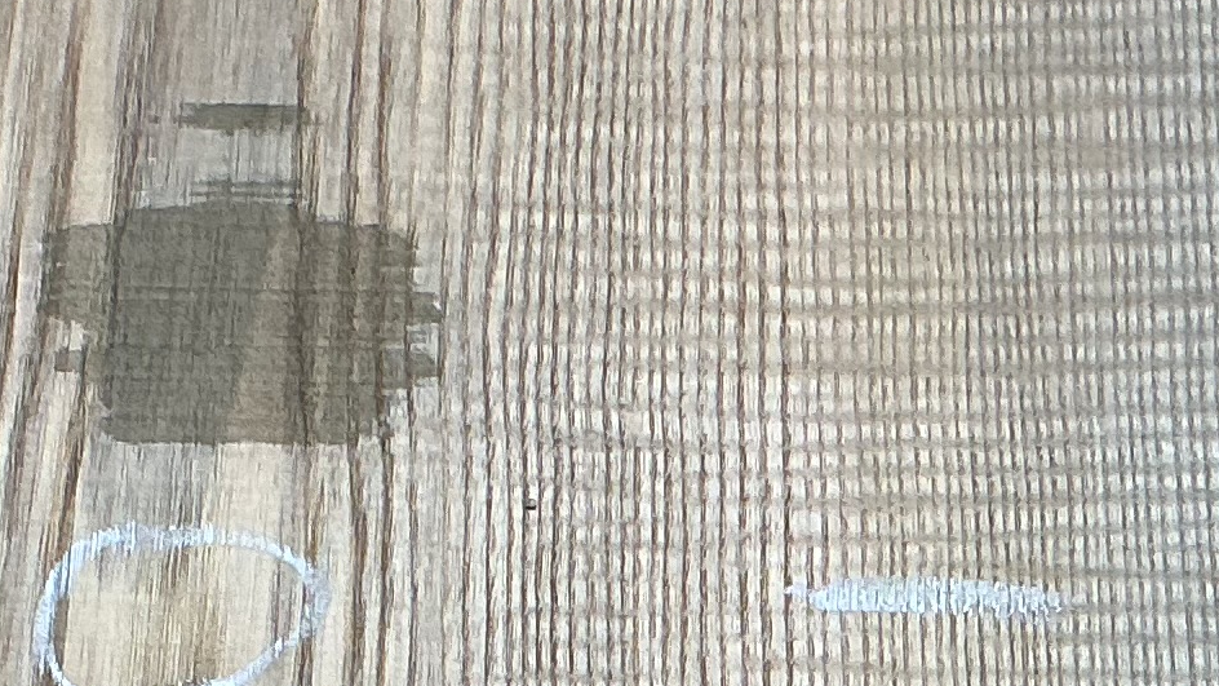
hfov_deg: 15.7
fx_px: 4364
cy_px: 840
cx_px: 152
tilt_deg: -68.2
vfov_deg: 8.9
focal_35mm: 135
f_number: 1.8
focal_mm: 3
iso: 40
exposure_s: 1/50
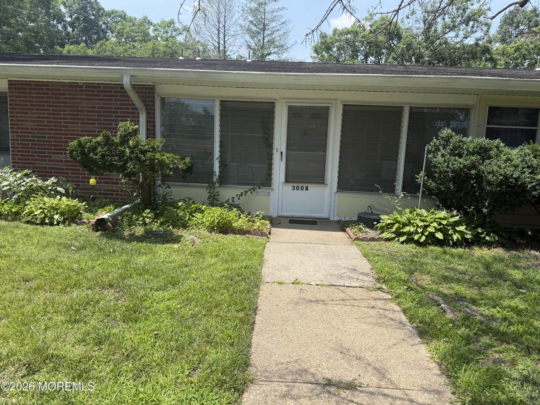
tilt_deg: -7.4
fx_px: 374
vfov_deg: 56.8
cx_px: 270
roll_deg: -2.2
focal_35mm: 24
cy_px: 202
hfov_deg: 71.6
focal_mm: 6.76
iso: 80
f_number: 1.78
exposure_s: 1/2370
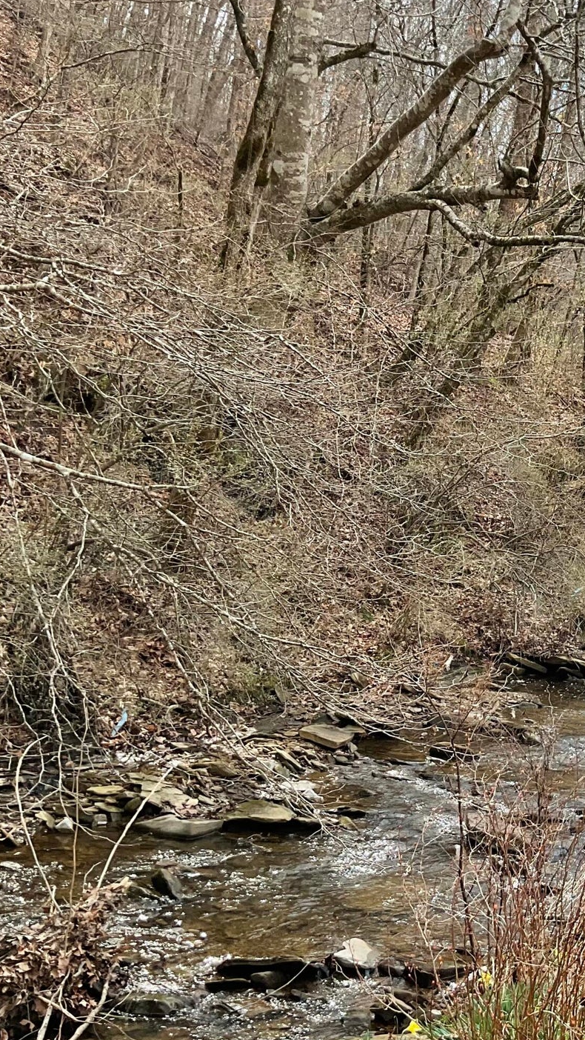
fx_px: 1323
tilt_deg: -1.4
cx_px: 662
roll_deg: -2.5
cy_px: 523
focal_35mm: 48
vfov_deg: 42.9
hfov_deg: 23.2
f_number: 1.8
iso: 16
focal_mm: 3
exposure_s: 1/439
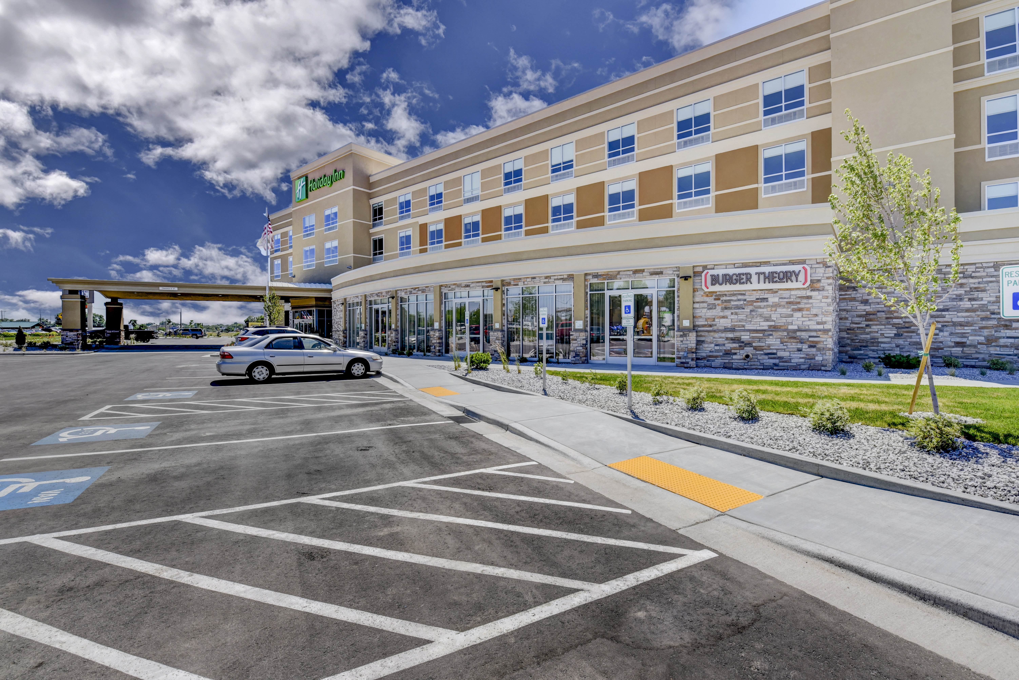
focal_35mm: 15
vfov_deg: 77.4
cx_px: 510
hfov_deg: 100.4
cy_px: 340
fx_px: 425
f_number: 9
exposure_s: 1/1000
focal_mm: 15
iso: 320
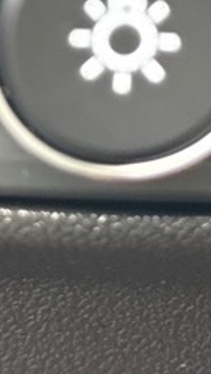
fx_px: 1731
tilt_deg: -14.9
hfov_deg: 7.0
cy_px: 2
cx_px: 130
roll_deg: -5.4
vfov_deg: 12.2
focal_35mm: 174
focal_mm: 6.76
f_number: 1.78
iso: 200
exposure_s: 1/76
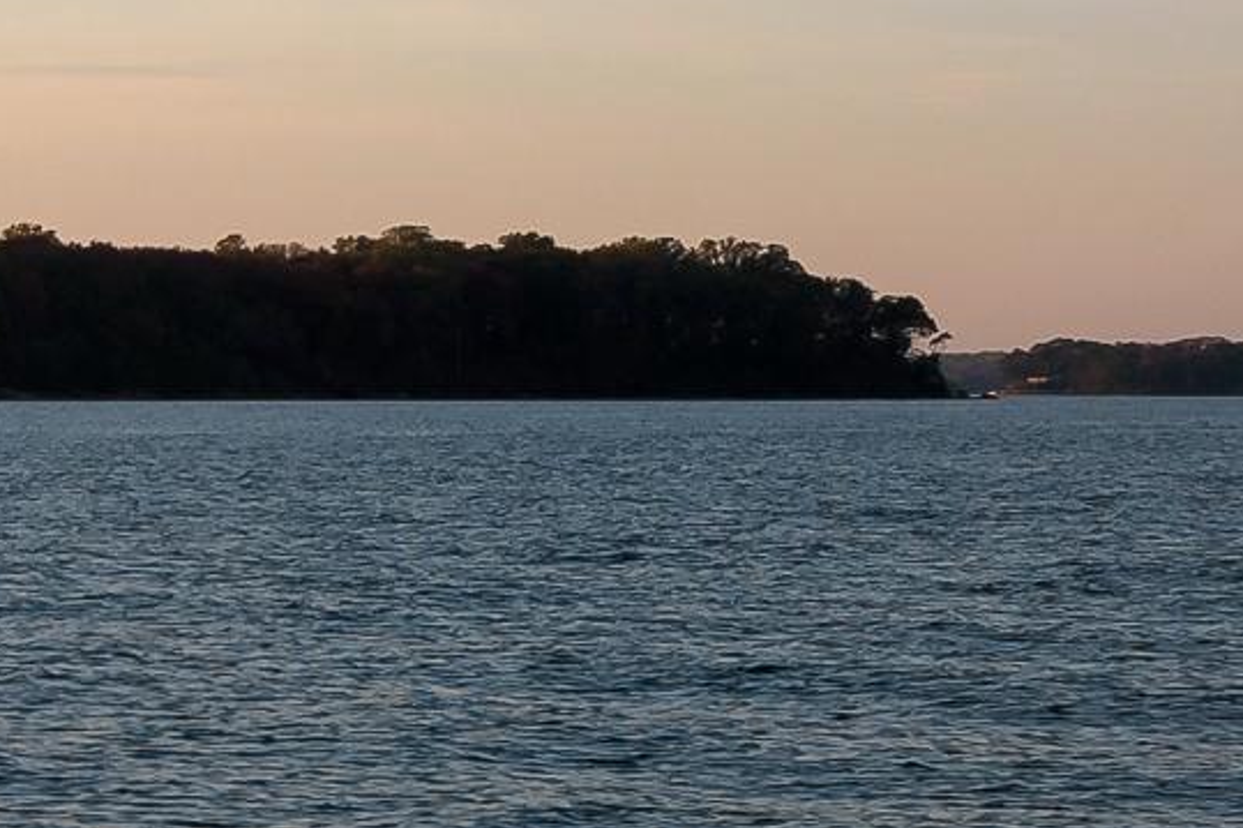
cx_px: -85
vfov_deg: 10.3
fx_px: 4591
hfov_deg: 15.1
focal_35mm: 133
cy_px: 444
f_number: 11
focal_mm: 35
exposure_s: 1/100
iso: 800
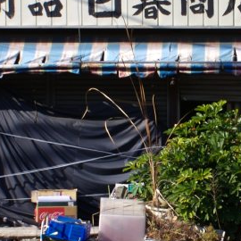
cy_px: 142
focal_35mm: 104
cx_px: 156
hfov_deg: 16.7
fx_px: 819
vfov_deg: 16.7
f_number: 10
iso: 100
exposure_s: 1/125
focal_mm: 22
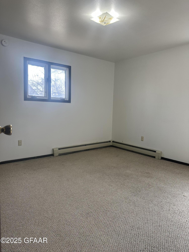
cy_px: 126
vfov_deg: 71.6
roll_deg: -2.2
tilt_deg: -5.2
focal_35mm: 24
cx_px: 94
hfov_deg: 56.8
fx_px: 175
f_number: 1.78
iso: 100
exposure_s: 1/156
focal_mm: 6.86
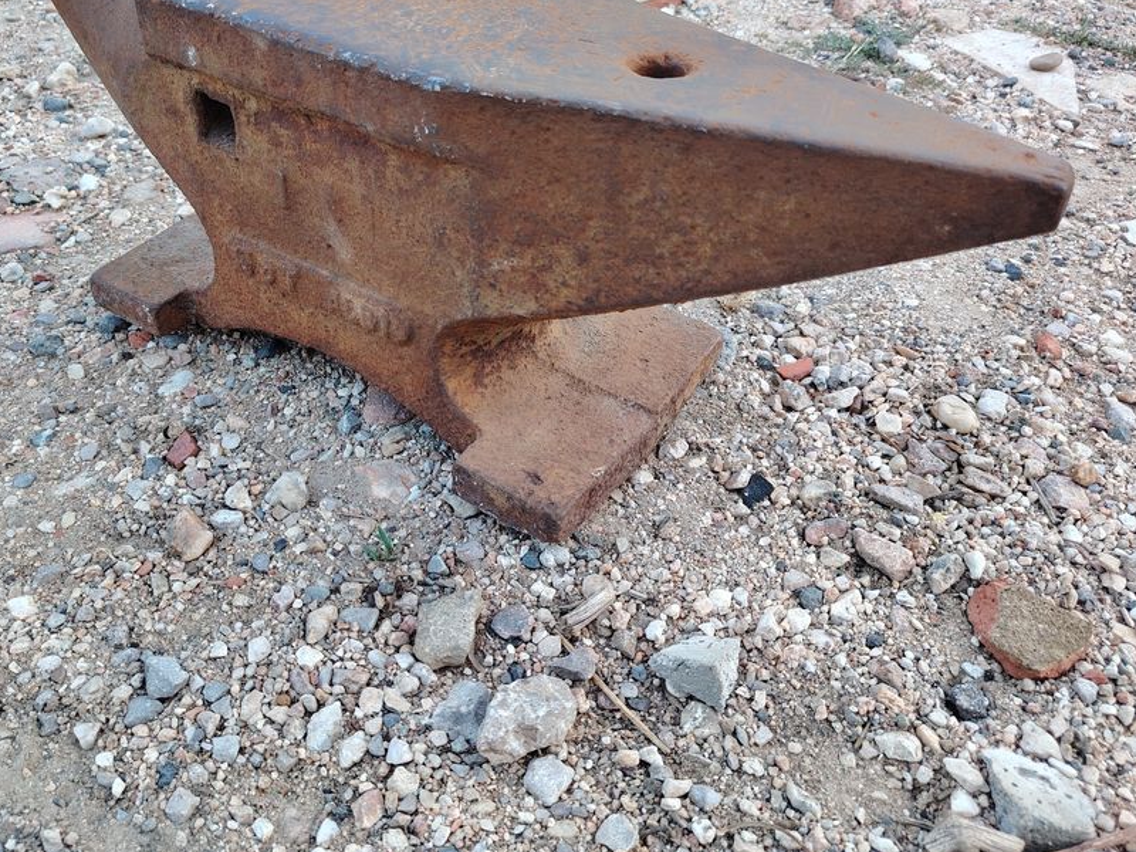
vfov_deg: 46.5
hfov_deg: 59.6
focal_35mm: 30
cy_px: 337
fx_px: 985
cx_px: 474
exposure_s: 1/100
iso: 222
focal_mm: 5.25
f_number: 1.75
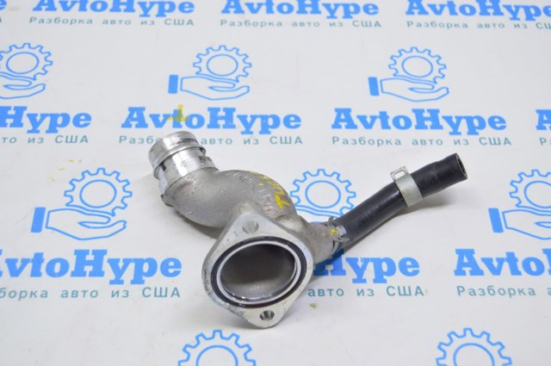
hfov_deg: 37.9
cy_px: 183
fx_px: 803
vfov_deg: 25.7
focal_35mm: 52
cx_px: 276
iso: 400
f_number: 5.6
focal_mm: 35
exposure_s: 1/20
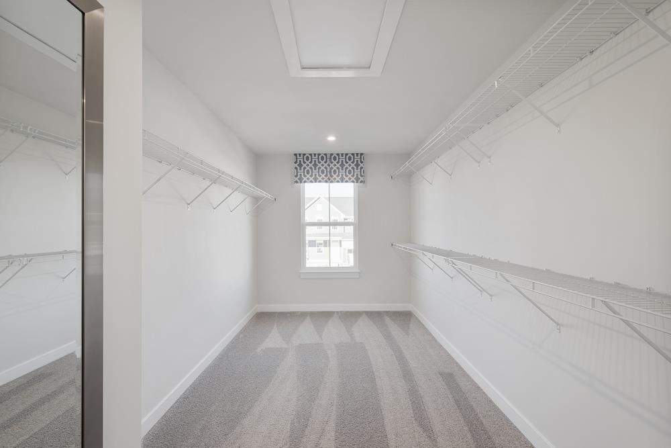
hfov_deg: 100.4
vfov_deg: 77.3
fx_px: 280
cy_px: 224
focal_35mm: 15
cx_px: 336
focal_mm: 10
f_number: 8
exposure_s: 1/6
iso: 400
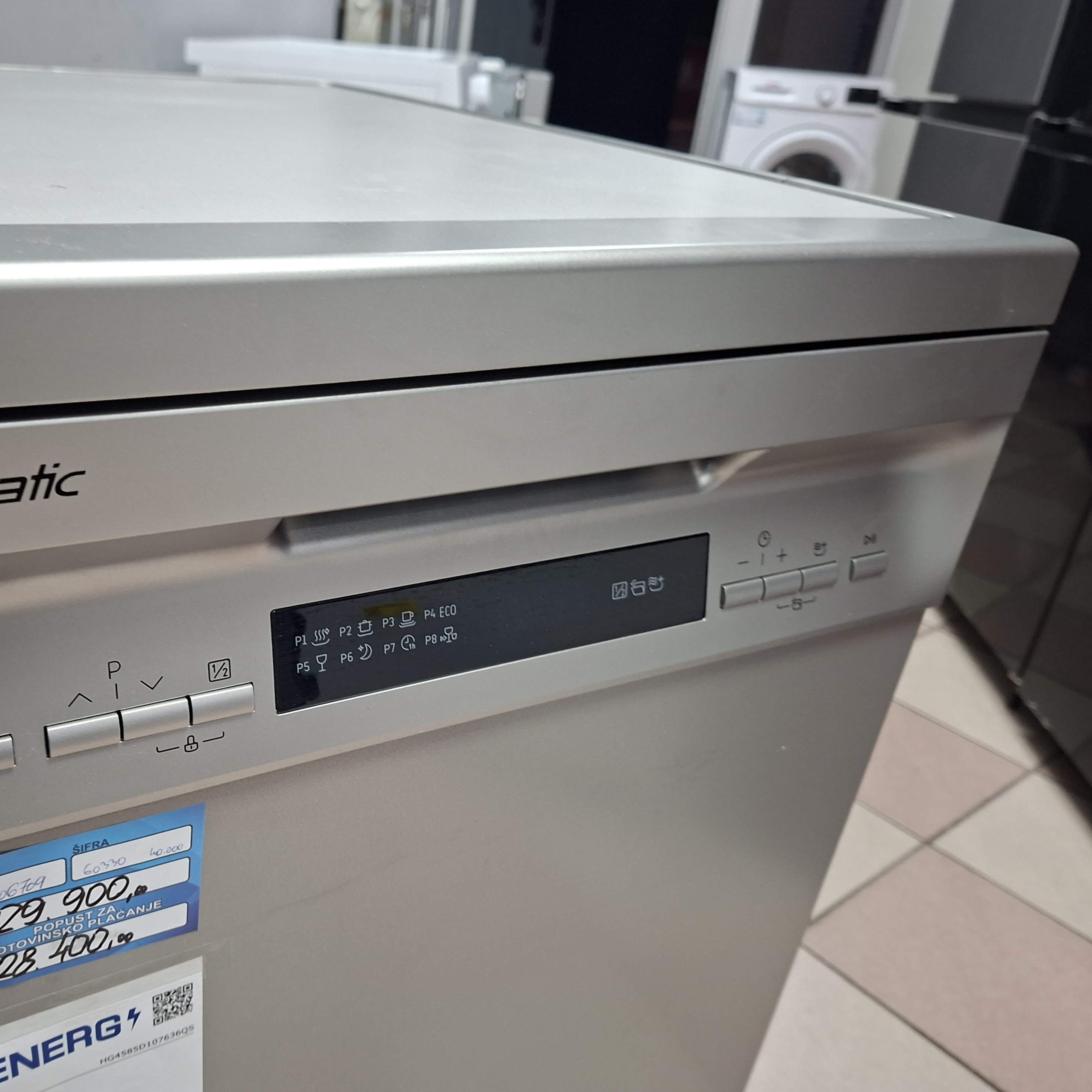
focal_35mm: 28
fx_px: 999
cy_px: 557
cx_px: 342
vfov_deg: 57.3
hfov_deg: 55.8
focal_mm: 5.54
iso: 320
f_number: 1.8
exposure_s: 1/33
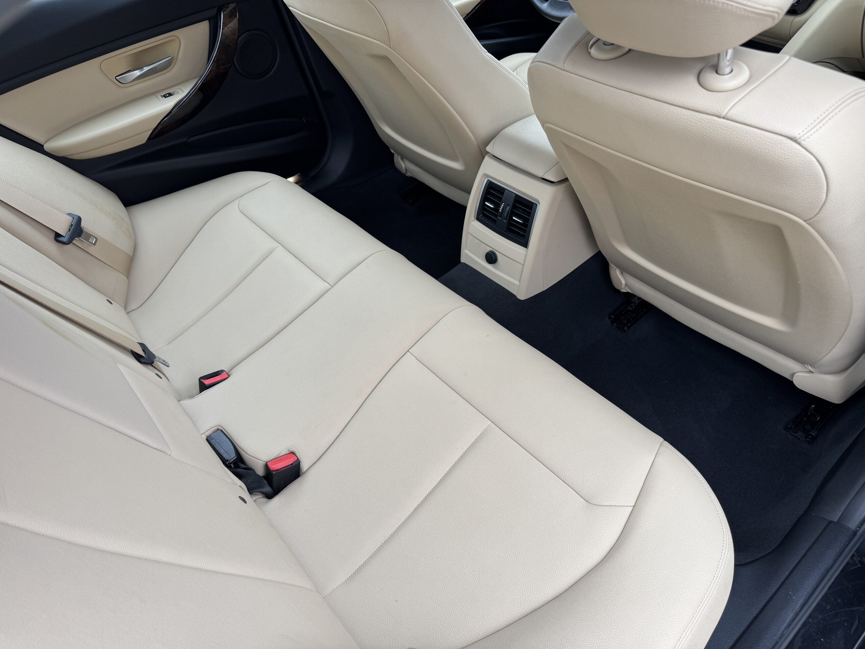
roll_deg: +5.8
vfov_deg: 56.8
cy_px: 324
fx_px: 600
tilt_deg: -44.6
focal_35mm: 24
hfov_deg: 71.6
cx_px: 432
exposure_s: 1/121
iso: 64
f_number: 1.78
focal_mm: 6.76
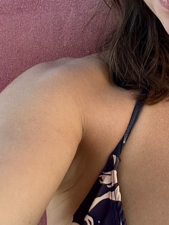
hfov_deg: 17.3
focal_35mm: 82
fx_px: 534
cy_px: -2
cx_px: 194
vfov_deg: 22.9
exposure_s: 1/121
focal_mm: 2.69
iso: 32
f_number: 1.9
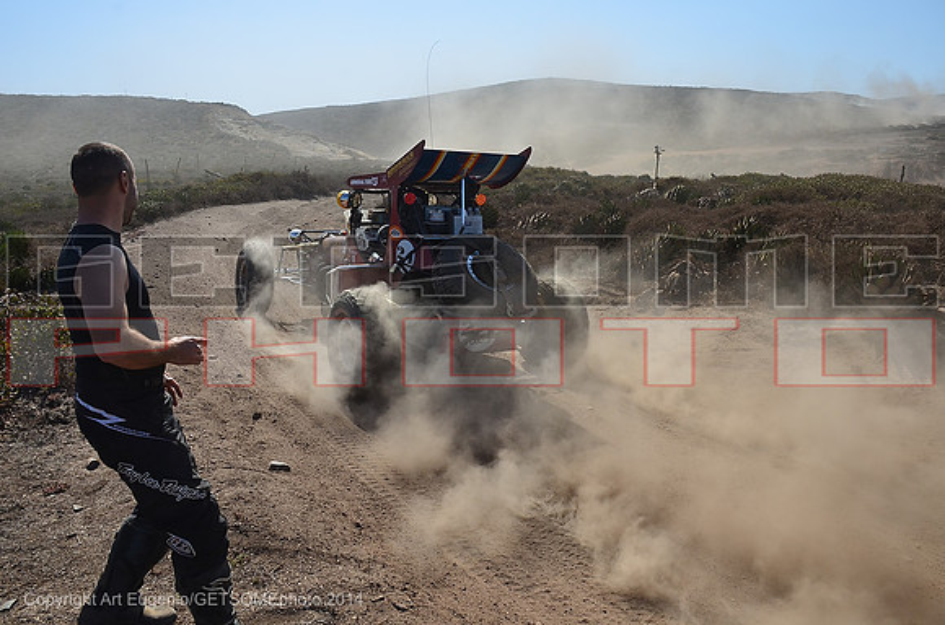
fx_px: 707
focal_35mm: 27
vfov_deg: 47.7
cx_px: 472
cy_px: 312
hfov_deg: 67.5
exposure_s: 1/640
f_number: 7.1
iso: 200
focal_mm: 18
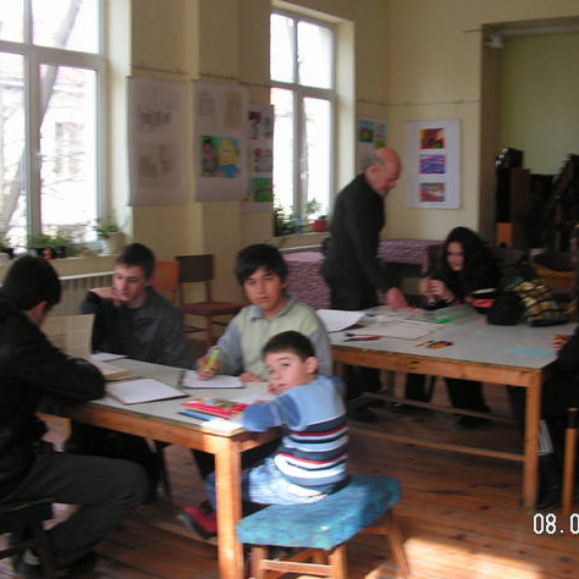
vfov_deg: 39.2
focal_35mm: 43
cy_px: 288
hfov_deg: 39.1
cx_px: 329
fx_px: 814
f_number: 3.2
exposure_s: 1/50
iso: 64
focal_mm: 6
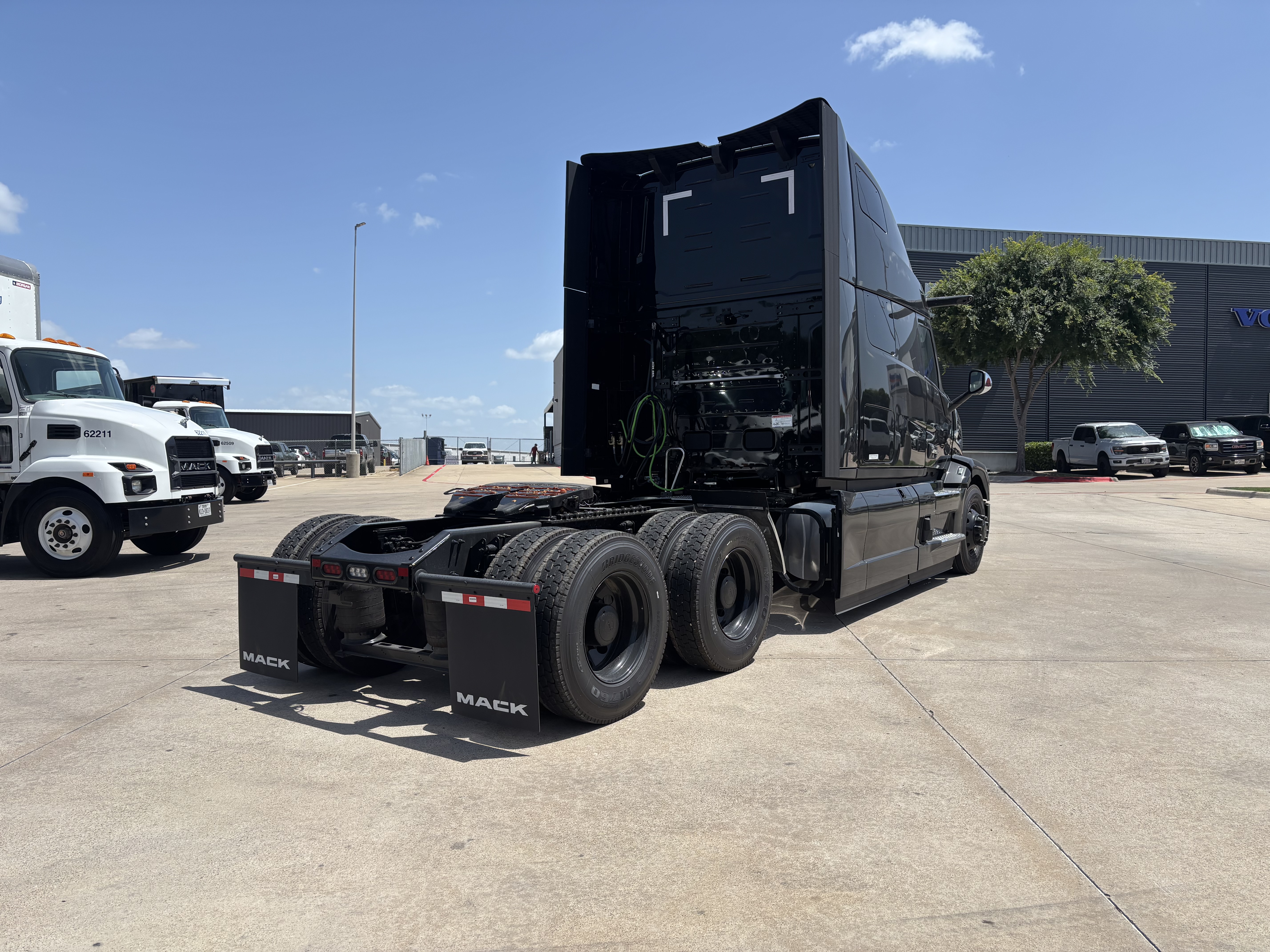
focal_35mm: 26
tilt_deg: +0.7
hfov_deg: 67.3
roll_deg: -0.1
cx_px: 635
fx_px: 954
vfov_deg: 53.1
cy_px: 476
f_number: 1.6
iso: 50
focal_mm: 5.96
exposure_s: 1/3937
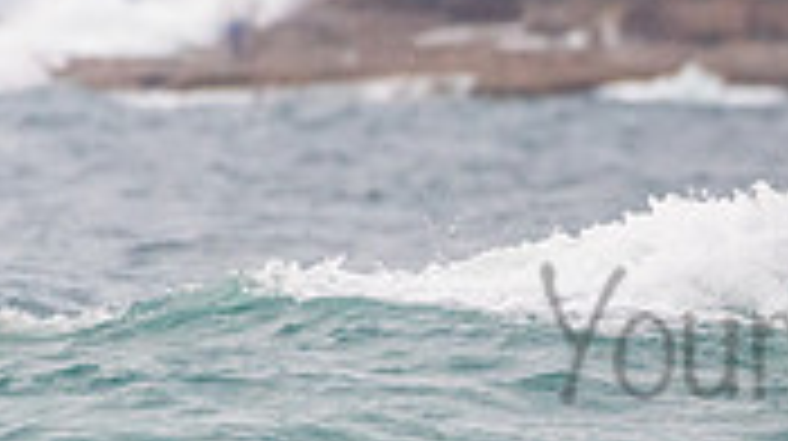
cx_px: 1004
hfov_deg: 1.2
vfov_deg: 0.7
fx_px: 36276
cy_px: 295
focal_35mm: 1738
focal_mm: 500
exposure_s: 1/1600
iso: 1800
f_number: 5.6
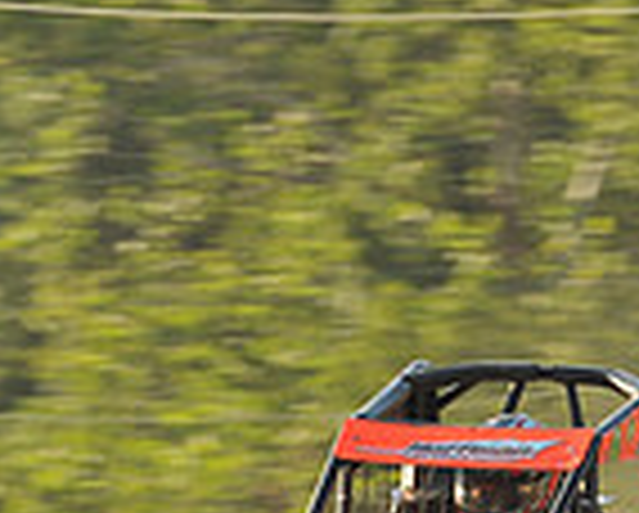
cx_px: 360
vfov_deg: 2.3
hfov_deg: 2.9
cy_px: 747
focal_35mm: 671
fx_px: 12707
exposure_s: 1/320
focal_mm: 175
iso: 400
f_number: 9
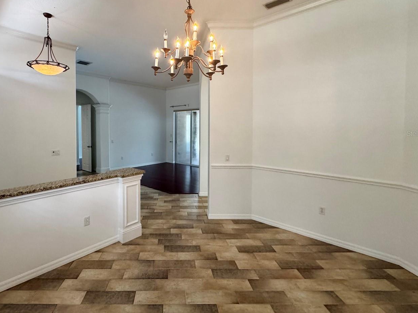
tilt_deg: -2.1
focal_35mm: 18
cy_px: 133
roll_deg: +0.1
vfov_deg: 71.2
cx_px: 170
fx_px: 217
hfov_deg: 86.8
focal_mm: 2.22
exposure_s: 1/120
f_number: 2.2
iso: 320
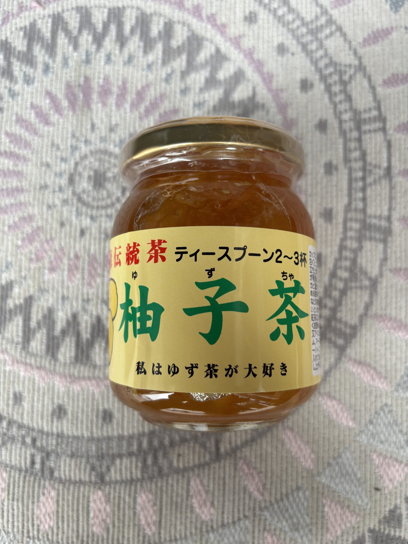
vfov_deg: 67.3
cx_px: 204
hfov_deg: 53.1
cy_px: 272
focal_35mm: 26
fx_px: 409
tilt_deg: -87.1
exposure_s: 1/121
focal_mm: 5.96
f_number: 1.6
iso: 64
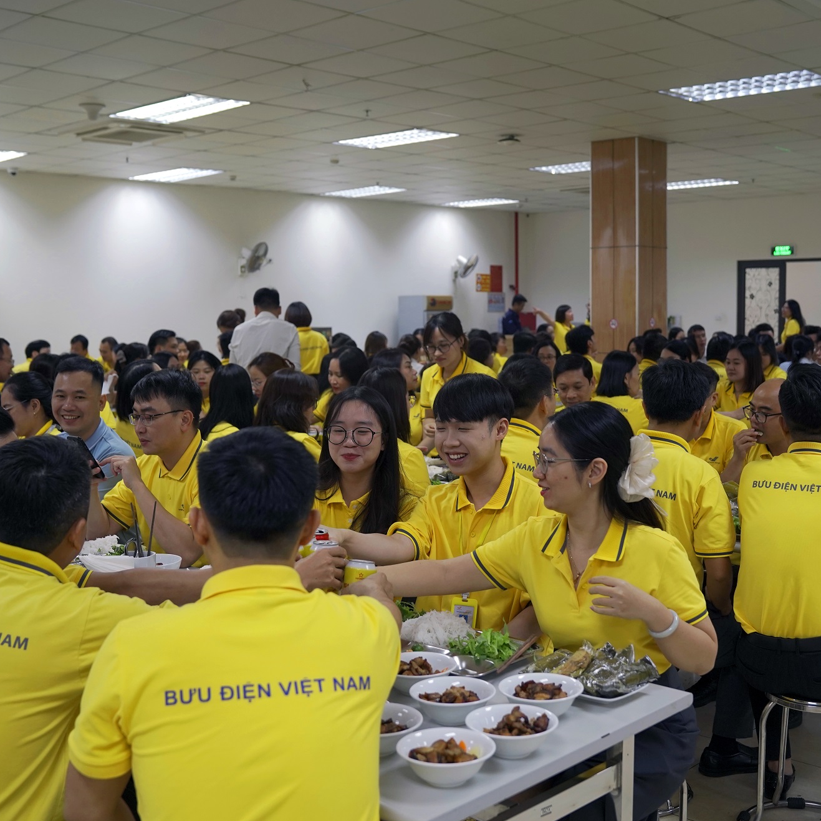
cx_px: 435
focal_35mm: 41
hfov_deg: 41.0
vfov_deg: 41.0
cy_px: 414
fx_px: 1098
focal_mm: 31.7
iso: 1250
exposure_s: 1/160
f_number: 3.5
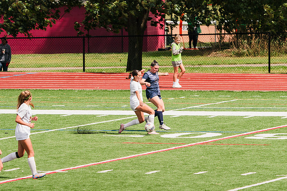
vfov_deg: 3.3
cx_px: 158
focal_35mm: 416
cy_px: 97
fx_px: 3316
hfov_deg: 5.0
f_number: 5.6
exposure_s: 1/1600
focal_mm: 268
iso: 250
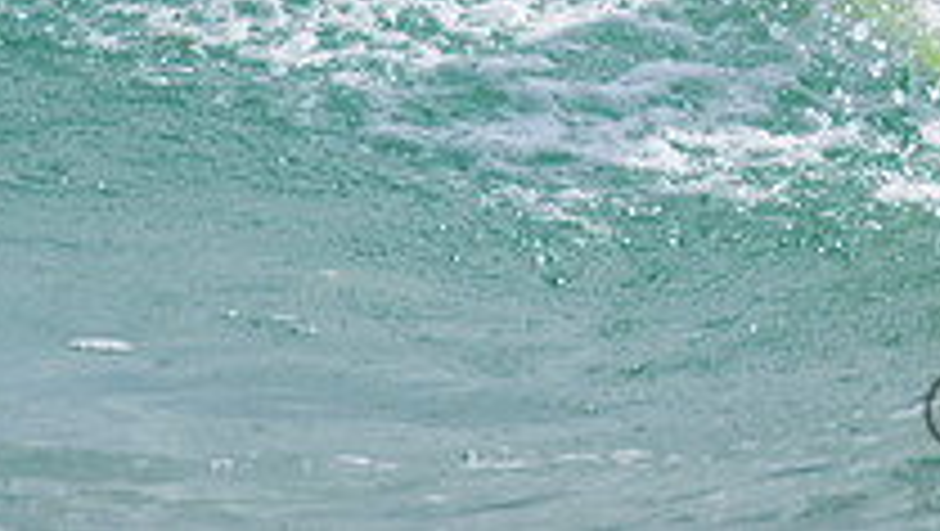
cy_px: -333
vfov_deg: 0.7
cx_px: 1024
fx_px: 44331
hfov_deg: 1.2
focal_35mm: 1777
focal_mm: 500
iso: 160
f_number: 5.6
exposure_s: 1/2000
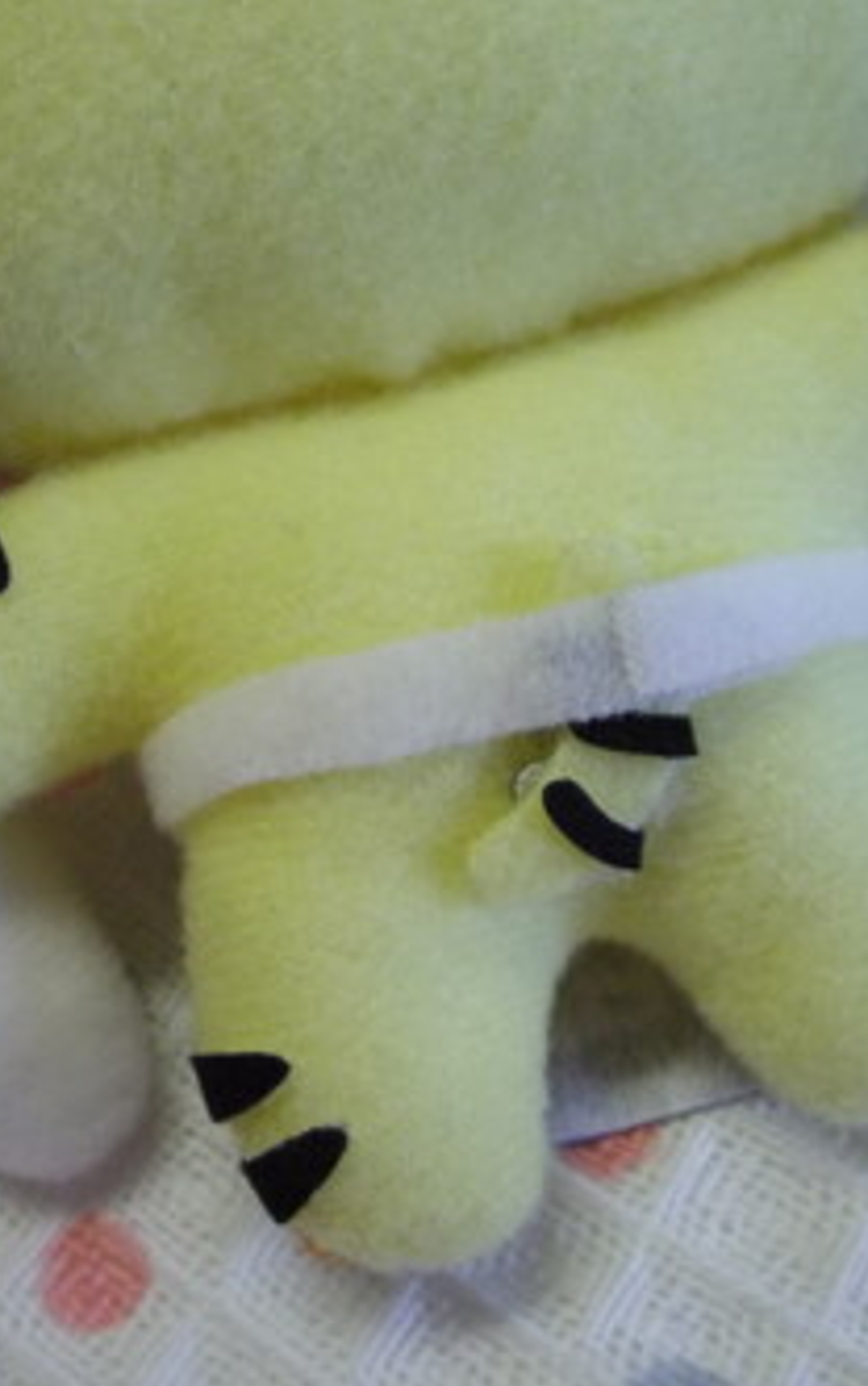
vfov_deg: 43.5
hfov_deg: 28.0
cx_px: 346
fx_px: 1738
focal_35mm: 46
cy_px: 693
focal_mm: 5.8
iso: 414
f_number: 3.5
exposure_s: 1/50
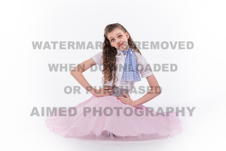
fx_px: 741
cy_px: 73
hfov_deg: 17.3
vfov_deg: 11.6
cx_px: 116
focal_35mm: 118
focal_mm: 112
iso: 320
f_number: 11
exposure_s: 1/200
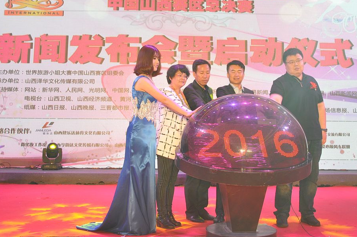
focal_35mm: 44
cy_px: 90
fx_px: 436
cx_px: 203
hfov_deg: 44.4
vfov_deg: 30.3
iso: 500
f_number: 5
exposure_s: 1/50
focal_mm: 22
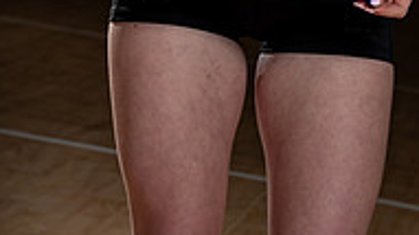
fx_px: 1920
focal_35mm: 173
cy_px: -239
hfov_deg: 12.4
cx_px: 322
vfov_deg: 6.8
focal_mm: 70
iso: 100
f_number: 8
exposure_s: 1/250
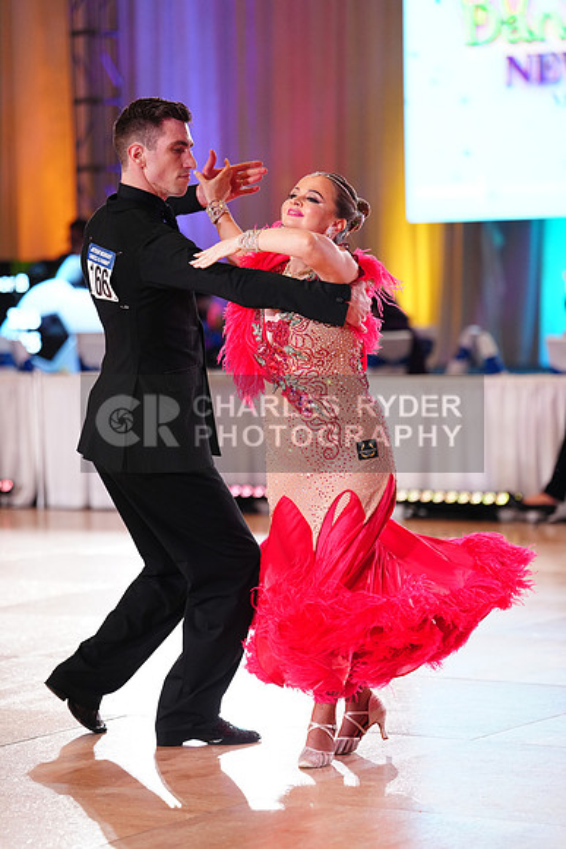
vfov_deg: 14.2
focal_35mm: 144
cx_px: 283
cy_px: 424
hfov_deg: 9.5
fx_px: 3394
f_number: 2.8
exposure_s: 1/500
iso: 2000
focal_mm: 144
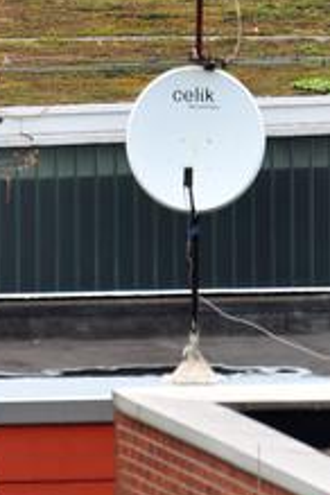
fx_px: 22411
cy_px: -347
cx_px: 132
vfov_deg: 1.3
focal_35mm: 1630
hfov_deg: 0.8
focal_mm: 300
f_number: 6.3
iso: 140
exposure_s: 1/320
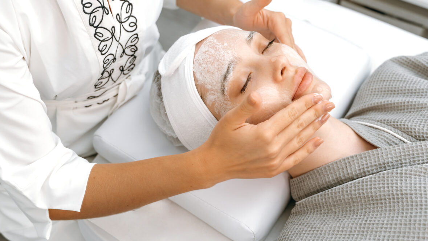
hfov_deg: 43.7
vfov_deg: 25.4
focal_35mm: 47
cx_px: 215
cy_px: 99
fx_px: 533
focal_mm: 44
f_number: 4
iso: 160
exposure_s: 1/125
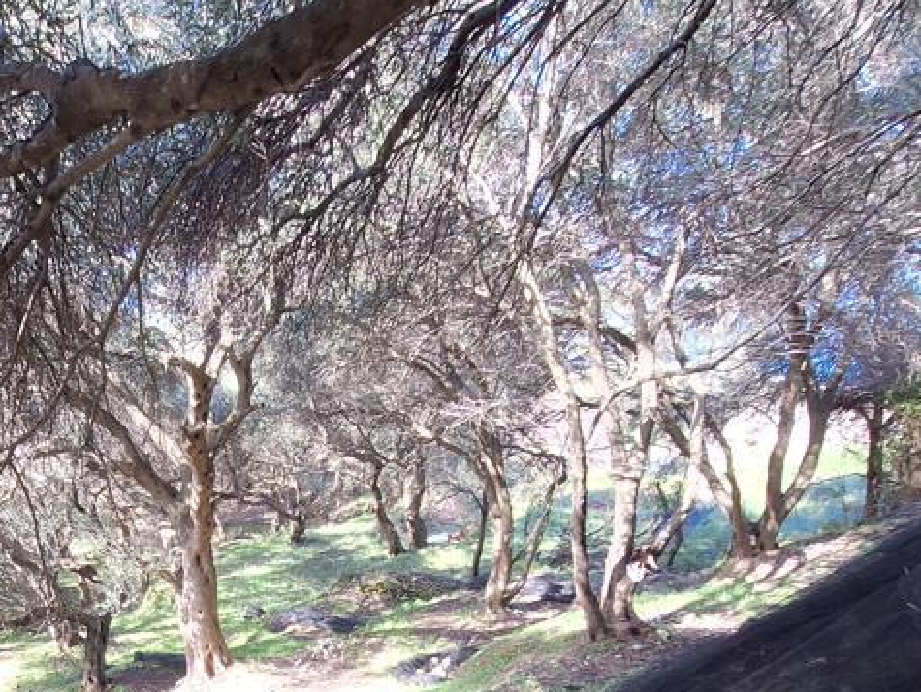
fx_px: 746
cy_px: 704
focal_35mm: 28
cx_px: 262
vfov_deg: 42.5
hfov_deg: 60.8
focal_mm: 1.74
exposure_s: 1/100
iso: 50
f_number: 2.2
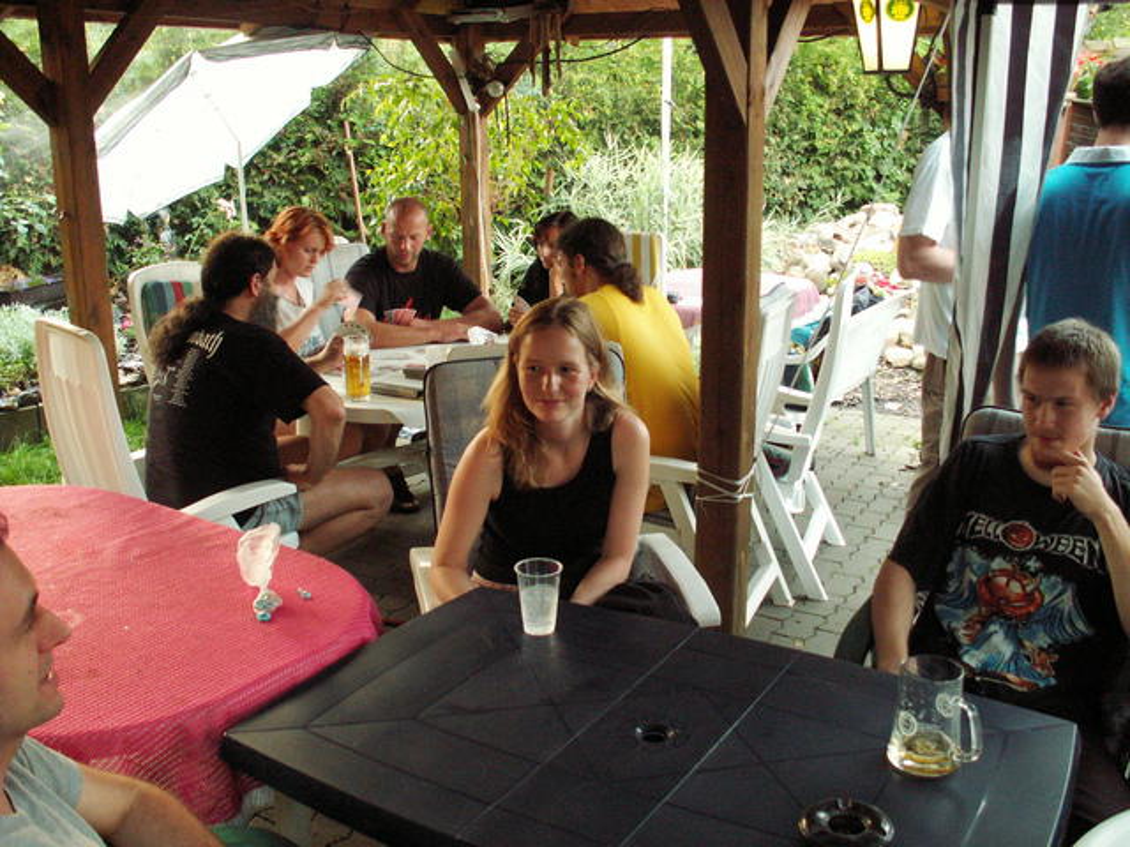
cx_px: 565
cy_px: 424
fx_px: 1143
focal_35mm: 35
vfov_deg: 40.7
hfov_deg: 52.6
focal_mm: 5.86
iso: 160
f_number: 2.8
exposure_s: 1/15
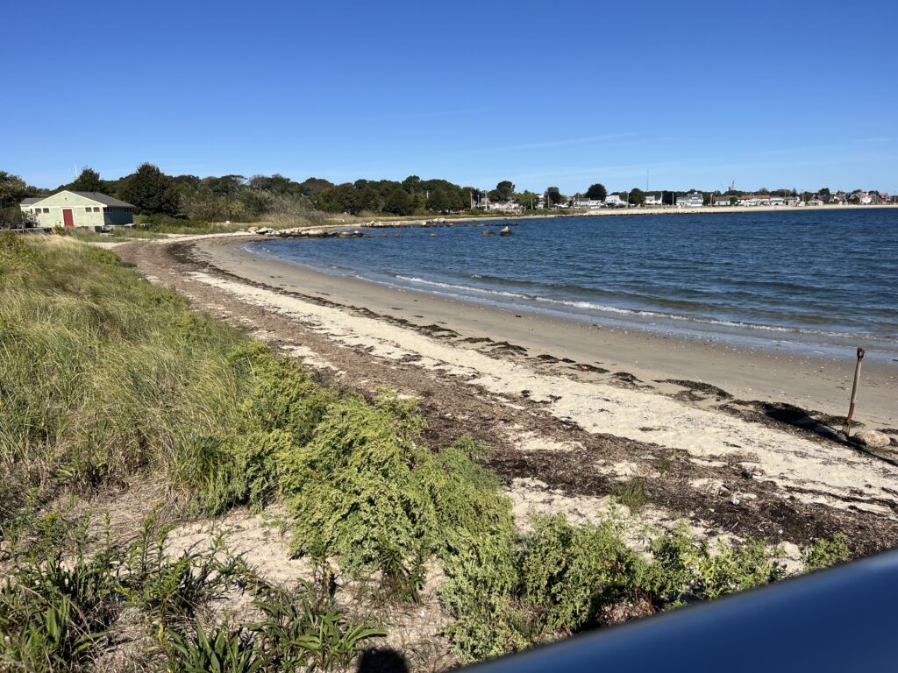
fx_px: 674
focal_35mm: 26
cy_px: 336
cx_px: 449
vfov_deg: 53.1
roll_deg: +1.1
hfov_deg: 67.3
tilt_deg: -11.0
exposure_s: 1/5076
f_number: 1.6
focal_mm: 5.1
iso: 50
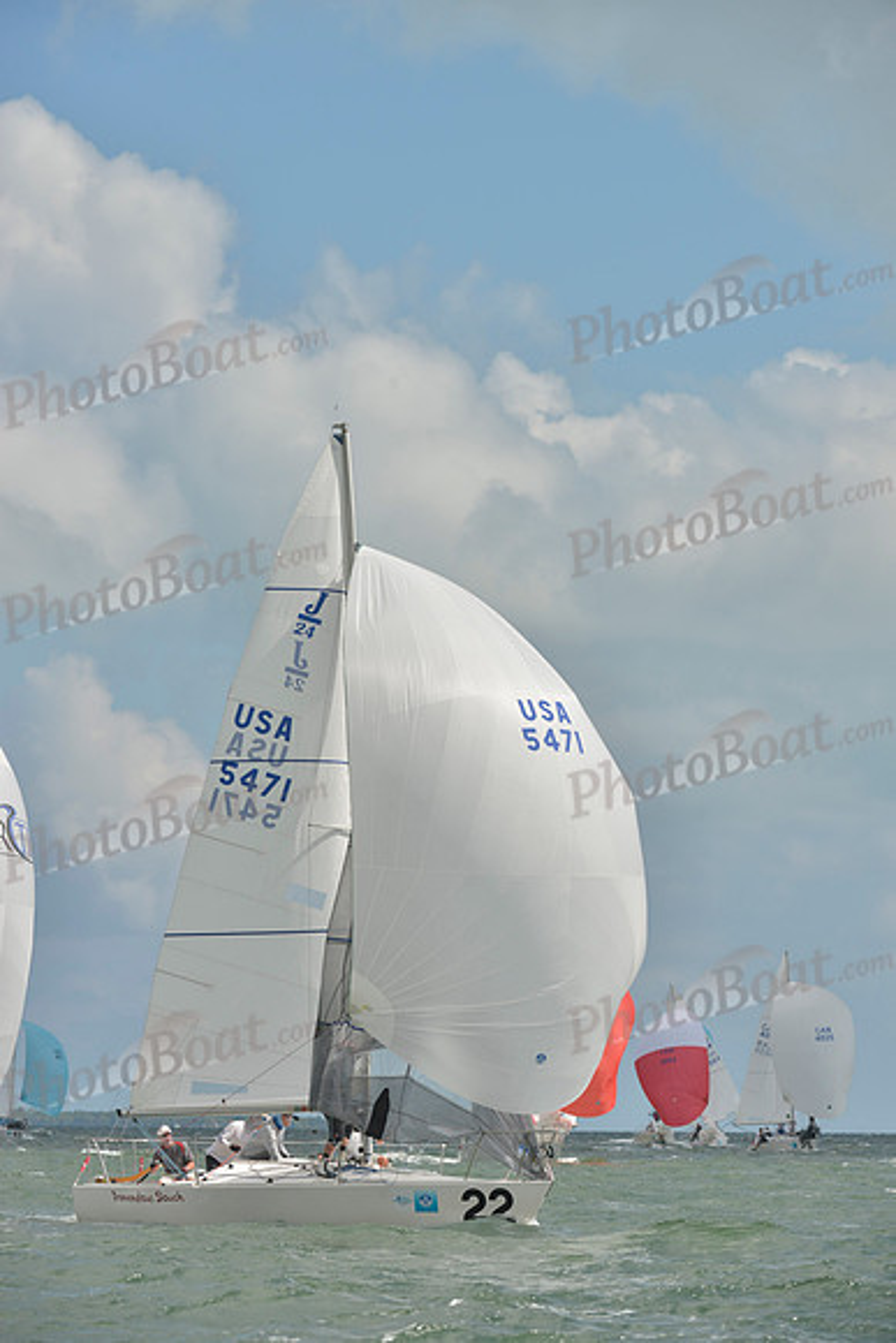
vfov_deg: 10.3
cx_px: 448
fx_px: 7462
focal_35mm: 200
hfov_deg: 6.9
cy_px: 672
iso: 280
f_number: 9
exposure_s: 1/1000
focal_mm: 200
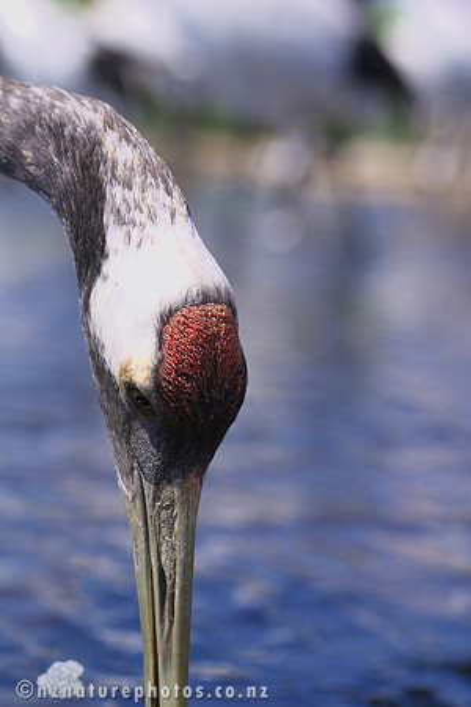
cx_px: 236
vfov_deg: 15.2
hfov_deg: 10.2
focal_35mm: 135
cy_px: 354
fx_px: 2649
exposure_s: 1/640
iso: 100
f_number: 5
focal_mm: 90
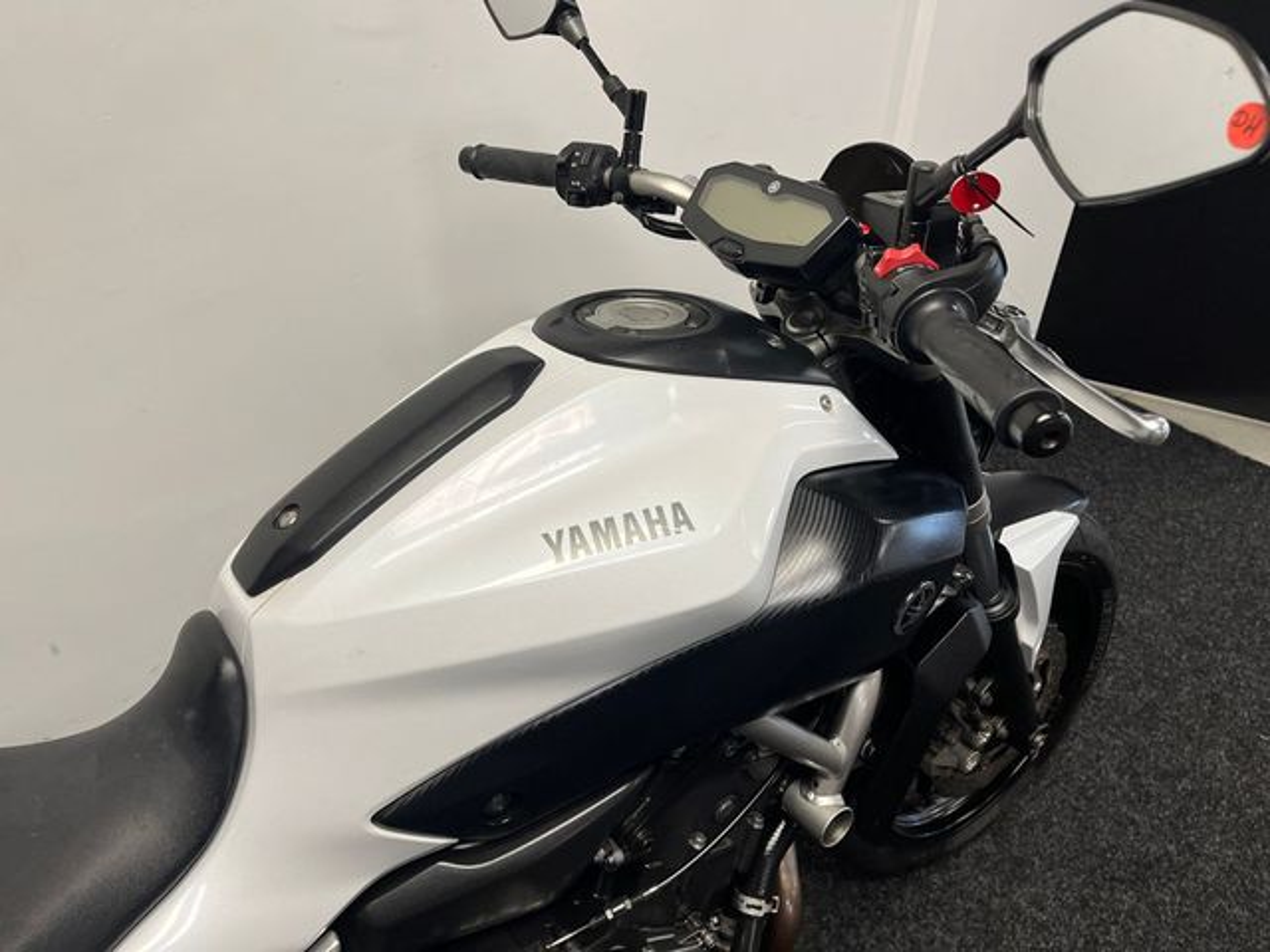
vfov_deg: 53.1
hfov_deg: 67.3
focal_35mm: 26
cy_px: 476
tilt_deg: -36.7
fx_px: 954
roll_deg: -0.4
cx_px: 635
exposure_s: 1/100
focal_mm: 5.1
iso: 100
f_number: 1.6
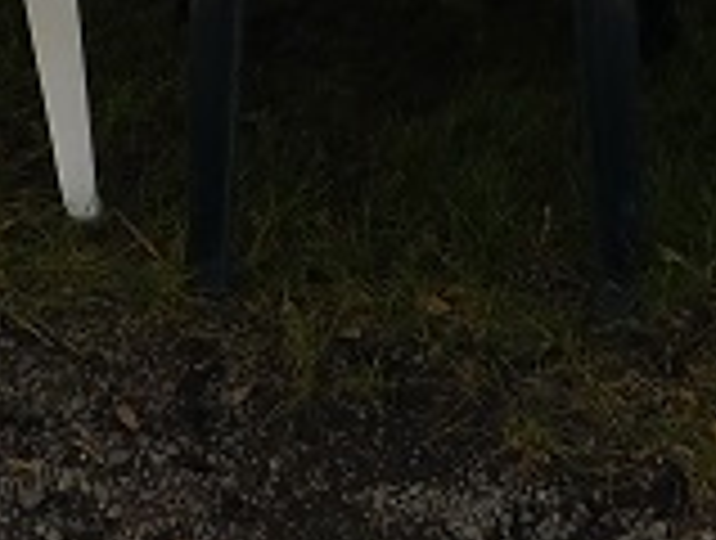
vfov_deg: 9.8
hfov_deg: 14.6
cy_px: -796
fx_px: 2757
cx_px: 72
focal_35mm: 133
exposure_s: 1/250
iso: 125
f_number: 3
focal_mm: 4
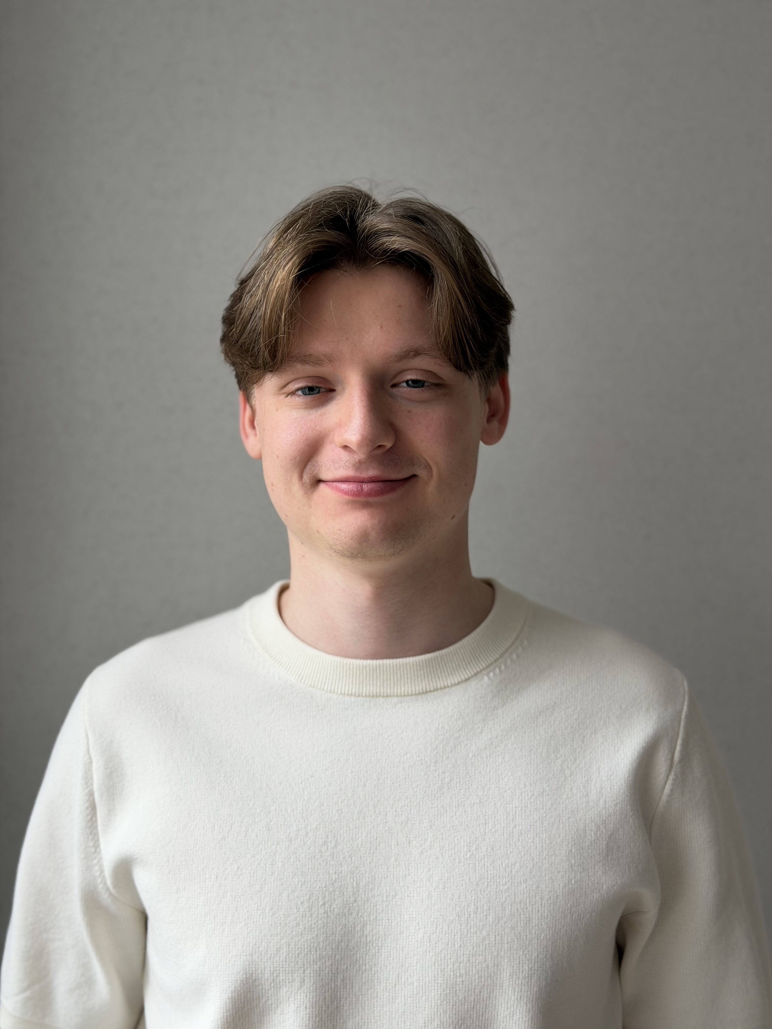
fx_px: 1427
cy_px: 514
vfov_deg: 39.7
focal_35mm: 48
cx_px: 386
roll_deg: -0.4
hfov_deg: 30.3
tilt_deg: -1.0
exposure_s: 1/121
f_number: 1.78
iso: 64
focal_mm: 6.76
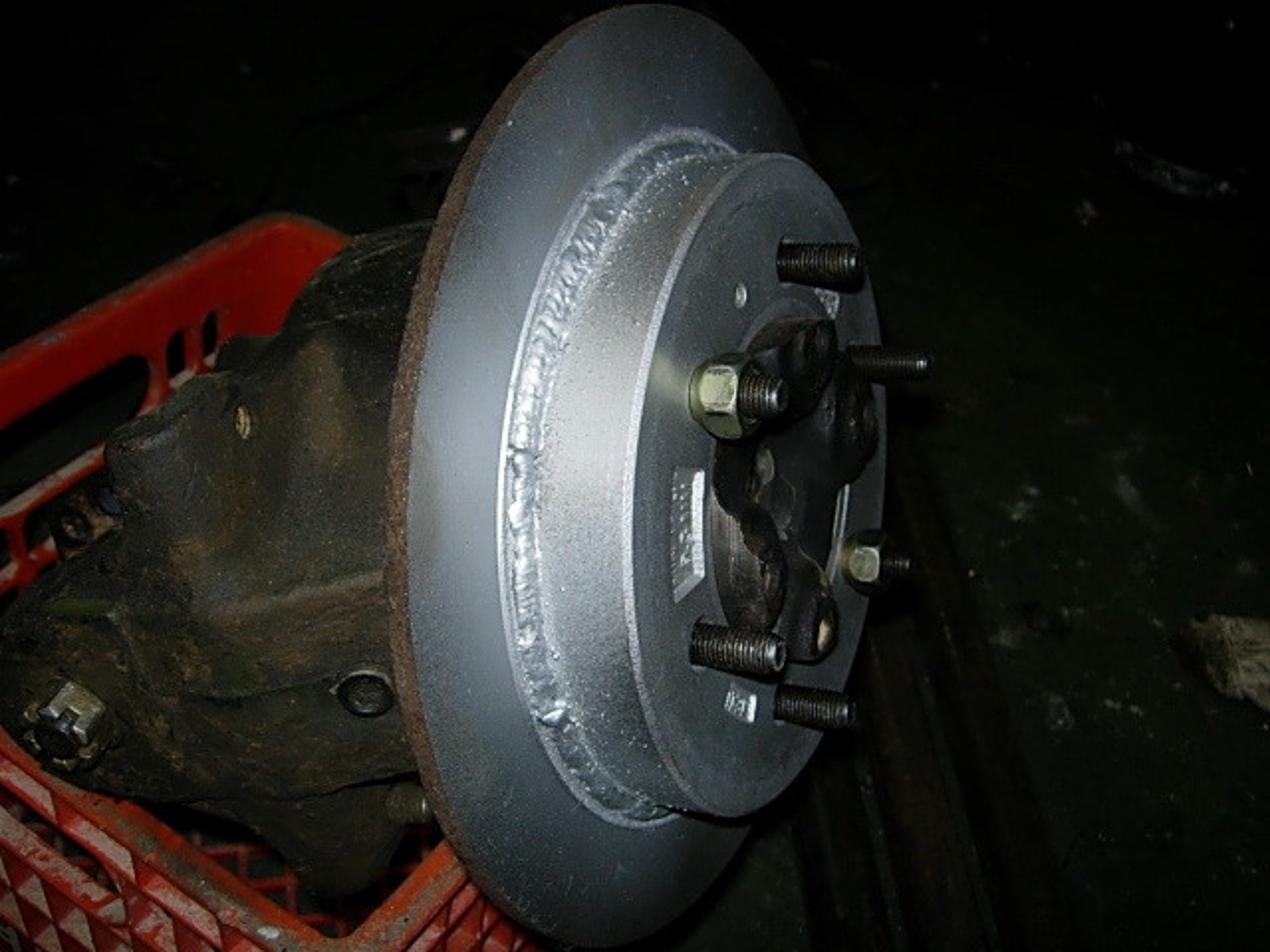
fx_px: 1394
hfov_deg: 49.0
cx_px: 635
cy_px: 476
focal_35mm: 38
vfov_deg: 37.7
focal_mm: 7.8
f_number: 2.8
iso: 79
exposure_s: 1/64
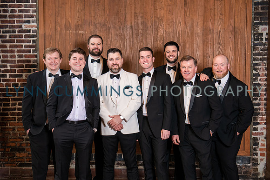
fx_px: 444
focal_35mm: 59
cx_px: 130
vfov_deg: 22.9
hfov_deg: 33.8
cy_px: 85
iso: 500
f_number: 3.5
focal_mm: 50
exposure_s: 1/160
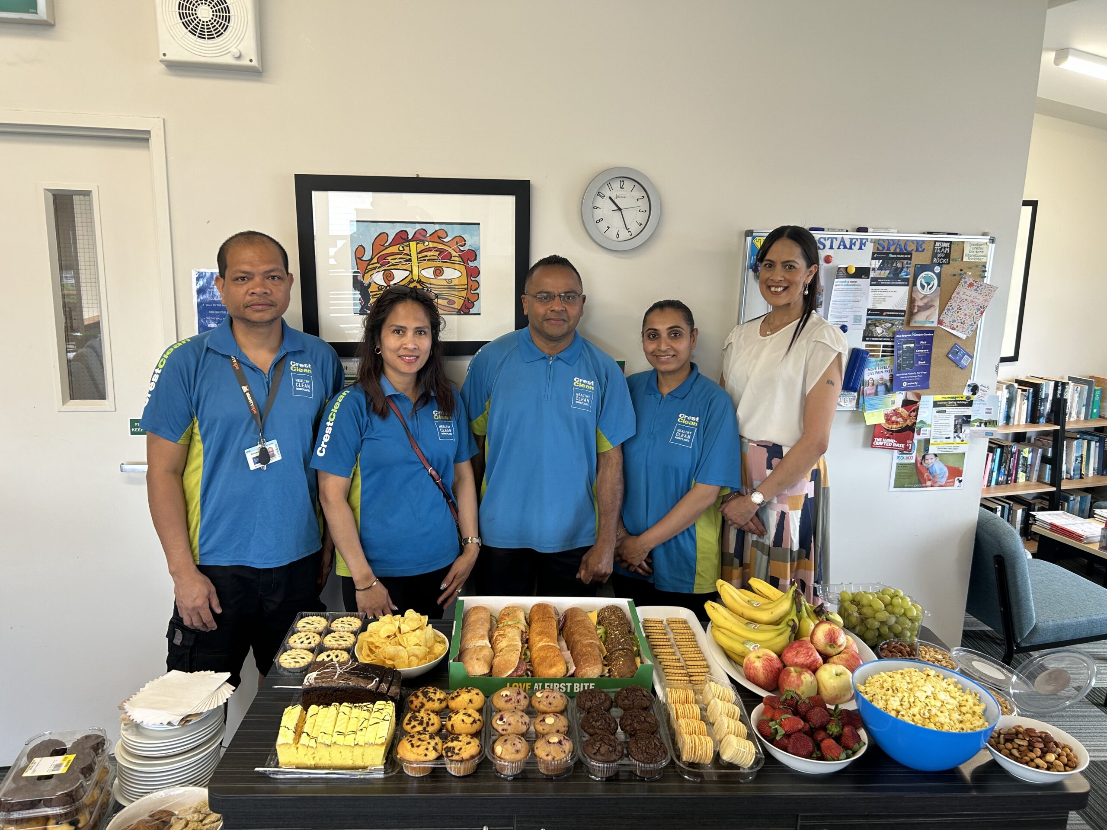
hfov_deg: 67.3
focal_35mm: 26
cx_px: 554
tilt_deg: -12.9
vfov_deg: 53.1
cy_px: 415
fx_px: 831
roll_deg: -1.1
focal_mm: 5.7
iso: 64
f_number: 1.5
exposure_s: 1/121
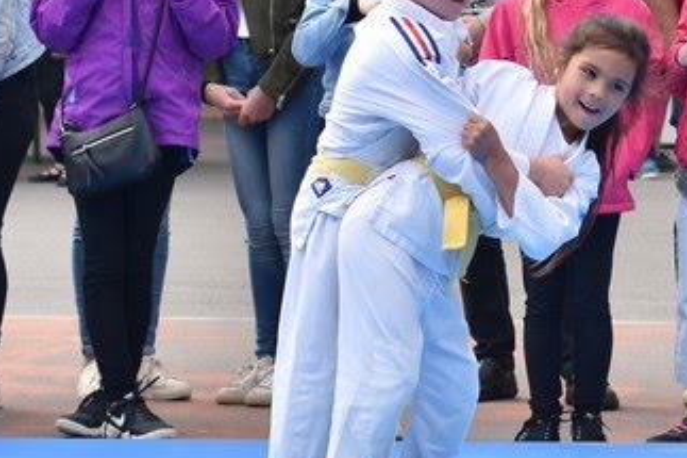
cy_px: 161
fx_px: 4539
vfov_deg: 5.8
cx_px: 530
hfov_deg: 8.6
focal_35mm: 238
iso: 100
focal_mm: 50
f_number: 4.5
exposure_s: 1/500
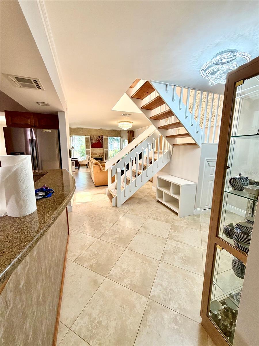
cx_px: 130
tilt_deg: -9.7
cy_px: 173
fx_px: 140
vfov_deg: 102.1
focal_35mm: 14
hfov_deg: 85.7
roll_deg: -0.6
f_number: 2.2
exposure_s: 1/120
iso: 160
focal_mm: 2.22
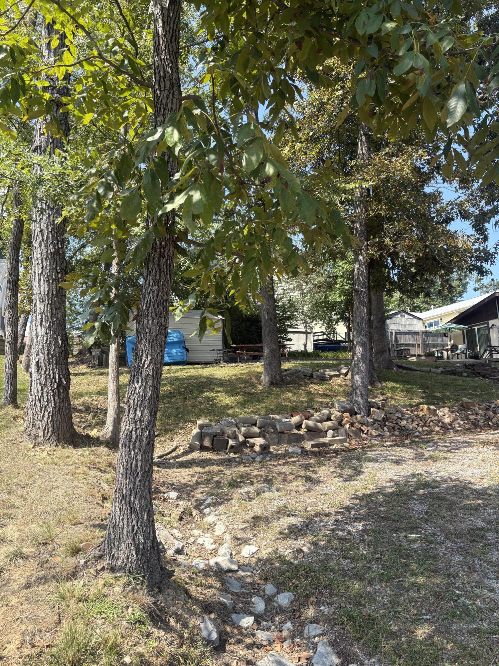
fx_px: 500
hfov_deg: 53.1
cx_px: 250
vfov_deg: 67.3
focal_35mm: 26
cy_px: 333
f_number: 1.6
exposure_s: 1/1016
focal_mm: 5.96
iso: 50
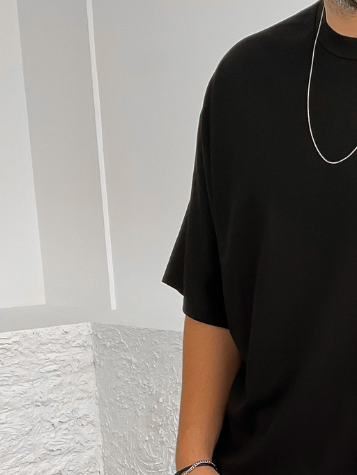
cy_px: 495
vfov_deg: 26.7
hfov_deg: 20.6
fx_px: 934
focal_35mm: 68
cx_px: 390
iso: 64
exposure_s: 1/120
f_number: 1.8
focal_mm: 3
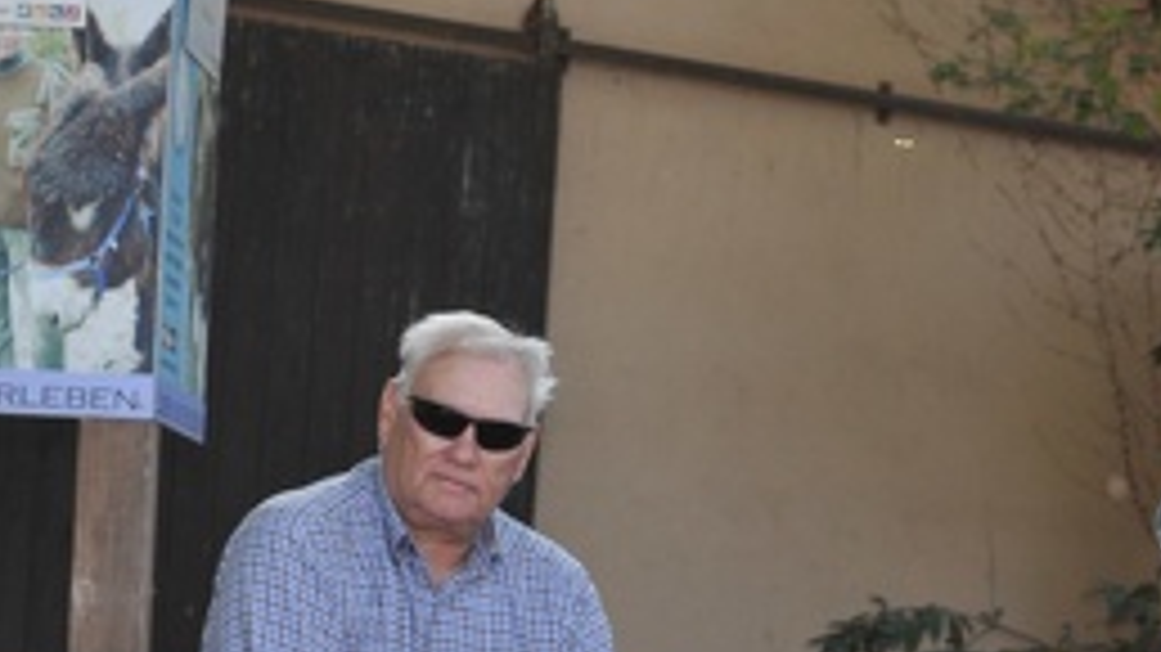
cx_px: 684
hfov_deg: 12.8
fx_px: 5189
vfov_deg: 7.1
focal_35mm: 169
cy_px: 1030
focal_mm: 35
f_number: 5.6
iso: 220
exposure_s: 1/125
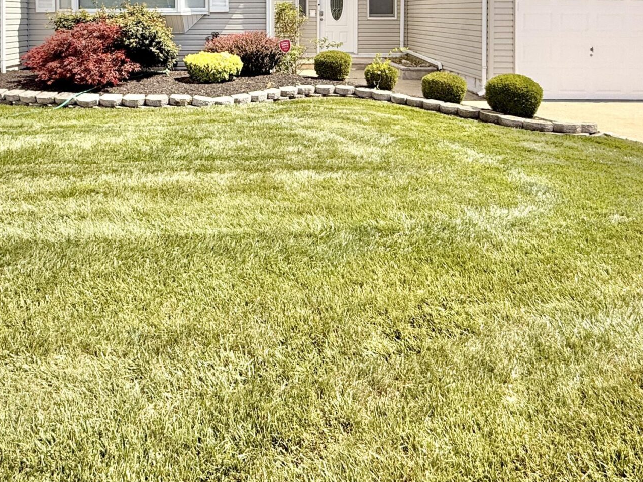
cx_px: 268
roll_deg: +0.4
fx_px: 520
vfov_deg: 43.9
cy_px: 21
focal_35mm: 28
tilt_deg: -0.6
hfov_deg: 63.0
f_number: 2.2
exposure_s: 1/1656
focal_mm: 2.22
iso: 50
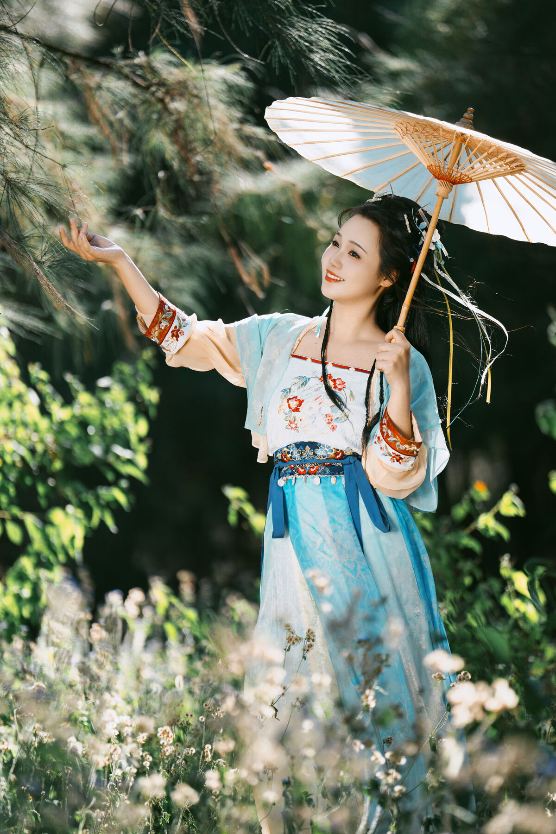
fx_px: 4216
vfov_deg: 11.3
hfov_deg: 7.5
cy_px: 417
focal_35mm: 182
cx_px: 278
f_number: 2.8
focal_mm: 182
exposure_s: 1/1250
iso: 400
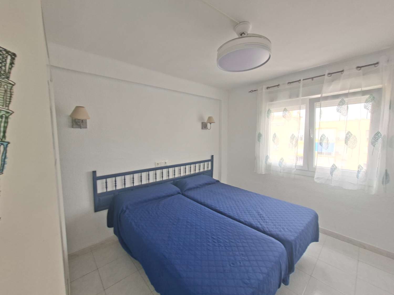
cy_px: 148
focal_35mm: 13
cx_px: 197
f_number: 2.2
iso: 40
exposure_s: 1/40
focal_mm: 1.74
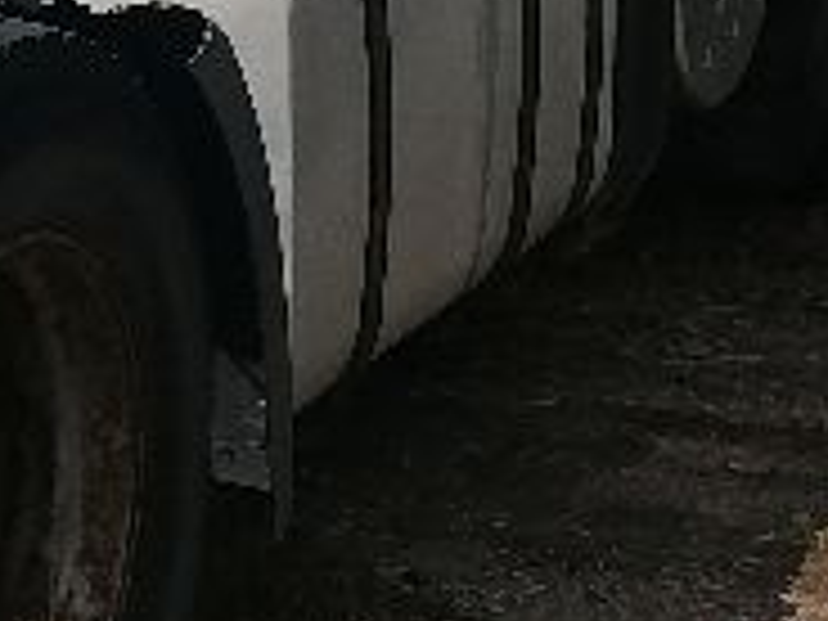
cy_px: -396
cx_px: -382
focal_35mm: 145
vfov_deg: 9.8
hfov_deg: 12.9
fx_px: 3468
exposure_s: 1/3597
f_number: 1.8
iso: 50
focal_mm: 4.25
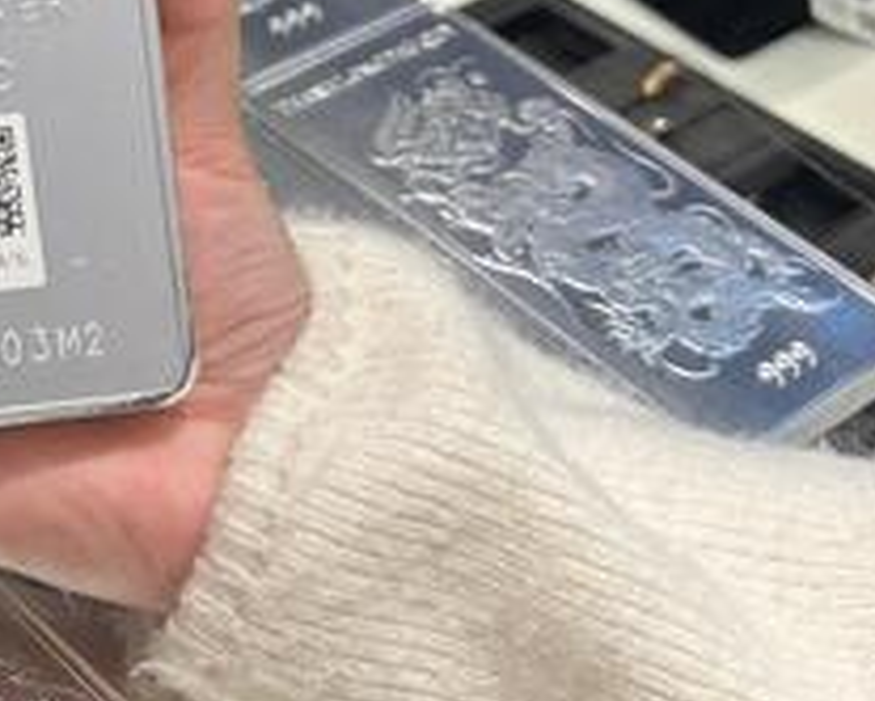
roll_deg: -4.7
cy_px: 101
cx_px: -380
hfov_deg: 17.8
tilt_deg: -37.8
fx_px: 2540
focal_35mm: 98
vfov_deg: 15.6
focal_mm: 5.96
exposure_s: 1/113
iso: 32
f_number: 1.6
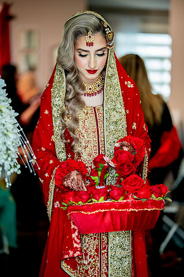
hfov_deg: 14.4
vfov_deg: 21.5
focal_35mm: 95
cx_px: 92
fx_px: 728
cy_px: 138
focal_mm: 95
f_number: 2
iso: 800
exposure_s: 1/200
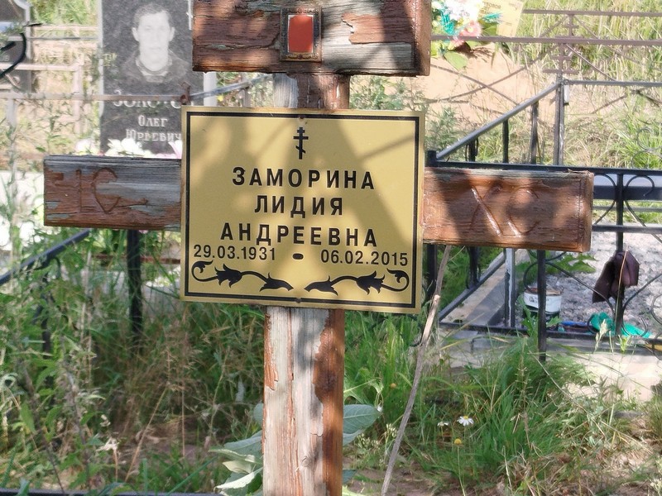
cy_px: 248
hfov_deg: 51.4
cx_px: 331
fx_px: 688
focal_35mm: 36
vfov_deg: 39.7
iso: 50
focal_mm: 5.31
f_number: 1.7
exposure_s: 1/309
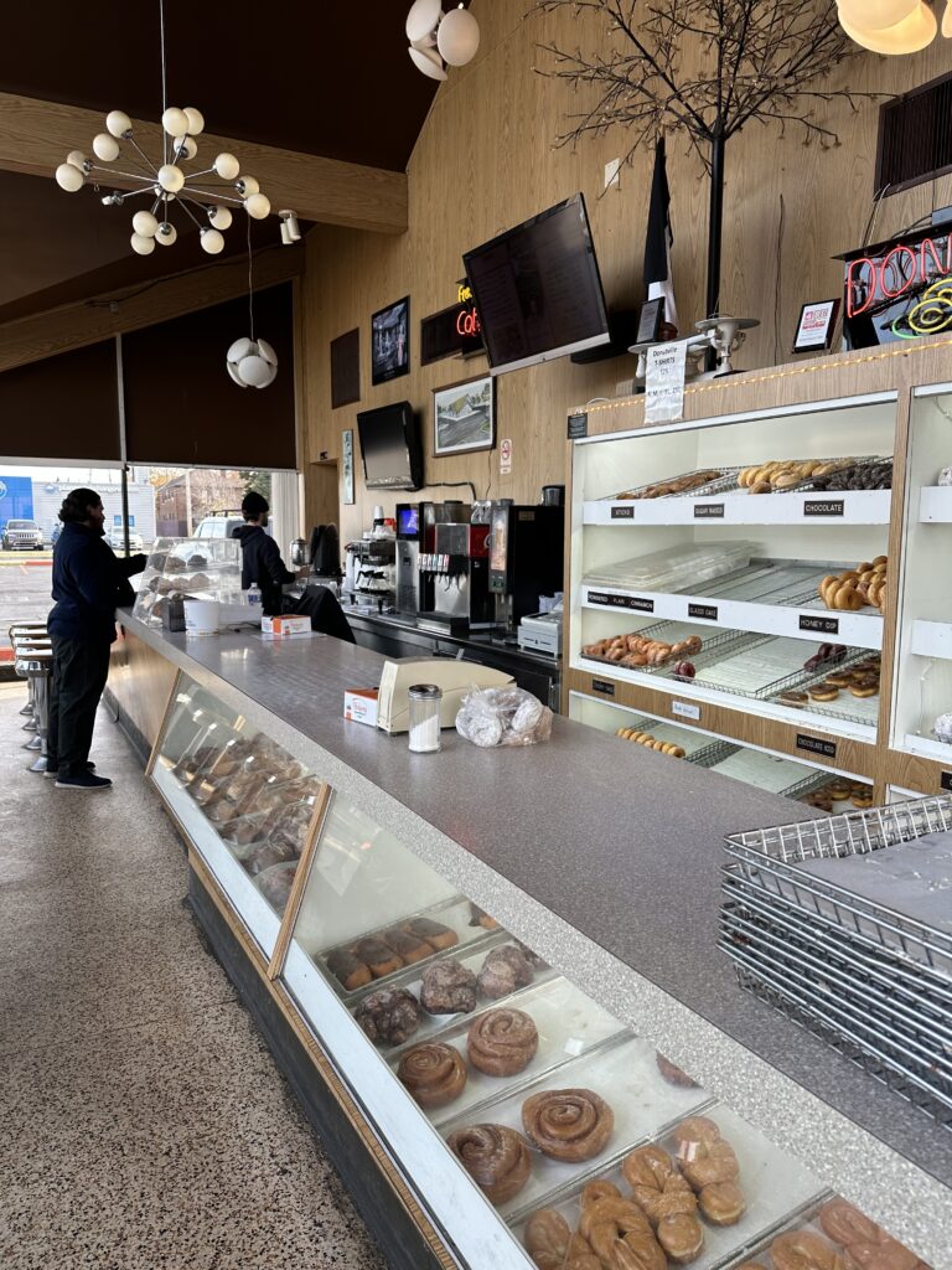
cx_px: 476
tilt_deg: -7.6
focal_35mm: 24
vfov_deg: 71.6
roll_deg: -0.2
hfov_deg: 56.8
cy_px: 635
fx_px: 880
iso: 80
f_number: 1.78
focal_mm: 6.86
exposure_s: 1/311
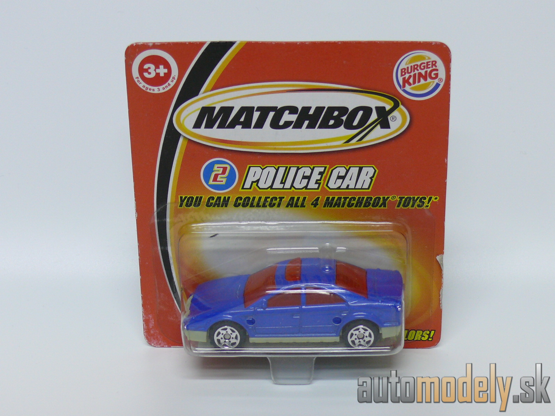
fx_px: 1427
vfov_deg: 16.6
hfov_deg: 22.0
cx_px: 278
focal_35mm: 89
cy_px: 208
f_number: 3.2
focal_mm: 12.5
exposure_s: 1/30
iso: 125
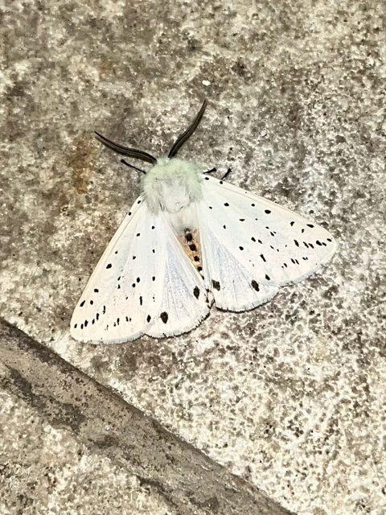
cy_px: 258
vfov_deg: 67.3
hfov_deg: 53.1
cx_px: 193
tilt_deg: -80.5
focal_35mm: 26
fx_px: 387
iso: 32
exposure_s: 1/77
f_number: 1.6
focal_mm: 5.1
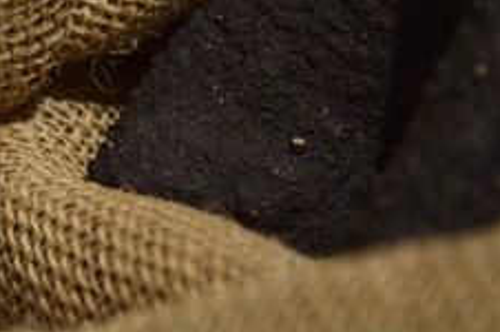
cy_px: 166
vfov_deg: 7.1
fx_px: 2677
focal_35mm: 193
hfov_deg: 10.6
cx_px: 37
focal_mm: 62
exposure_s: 1/13
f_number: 5.3
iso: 1600
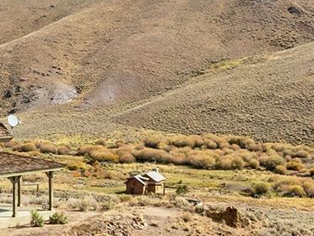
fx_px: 1044
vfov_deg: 12.9
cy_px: 88
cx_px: -116
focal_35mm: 115
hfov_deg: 16.0
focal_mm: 12.29
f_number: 11
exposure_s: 1/120
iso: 100
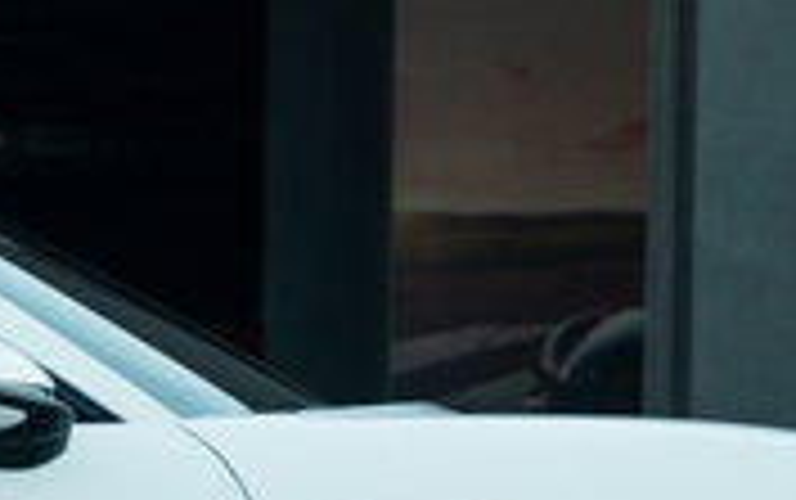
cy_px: 631
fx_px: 7255
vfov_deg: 3.9
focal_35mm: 334
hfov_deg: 6.2
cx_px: -558
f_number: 2.8
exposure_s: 1/200
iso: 250
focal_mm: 56.7
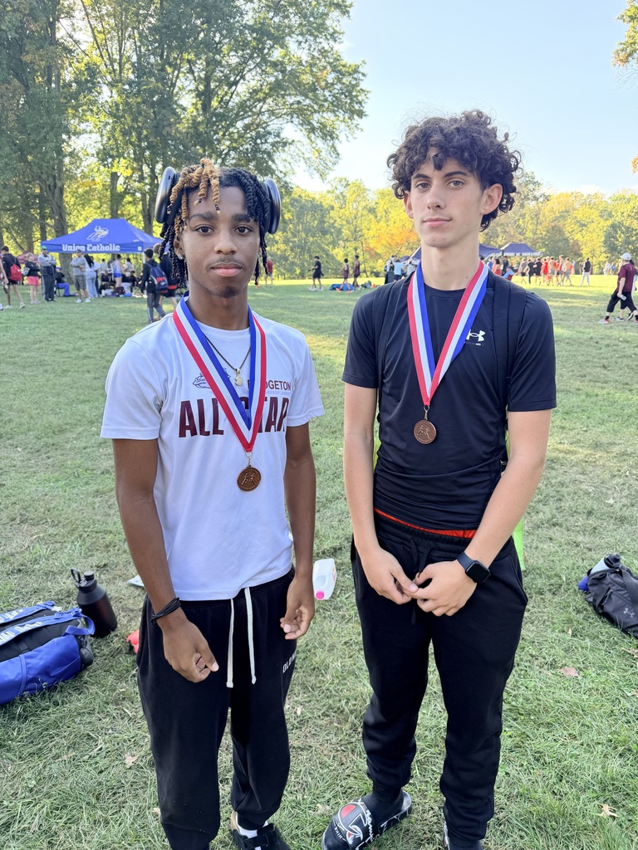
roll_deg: -1.0
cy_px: 425
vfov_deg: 71.6
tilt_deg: -14.5
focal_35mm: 24
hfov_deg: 56.8
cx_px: 319
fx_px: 590
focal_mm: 6.76
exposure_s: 1/416
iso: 100
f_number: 1.78
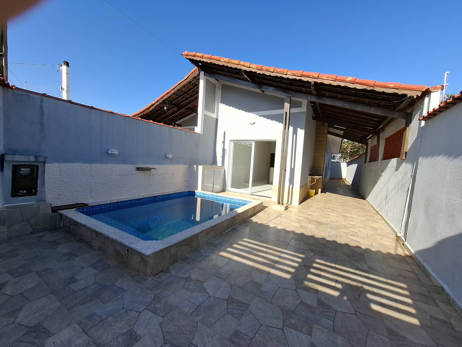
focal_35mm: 13
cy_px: 174
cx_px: 231
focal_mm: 1.74
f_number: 2.2
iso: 40
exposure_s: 1/687
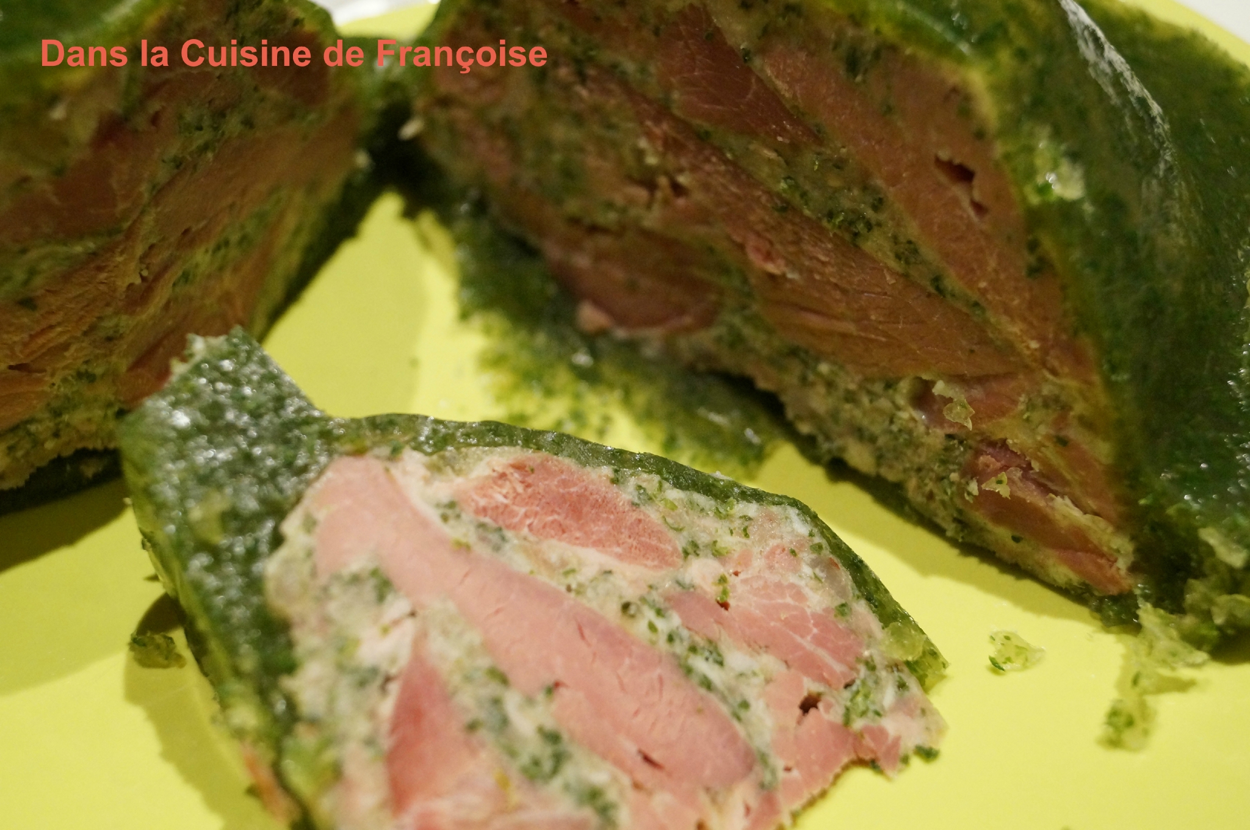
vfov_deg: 29.8
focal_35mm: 45
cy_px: 415
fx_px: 1561
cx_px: 625
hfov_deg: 43.7
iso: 3200
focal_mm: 30
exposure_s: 1/160
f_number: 4.5
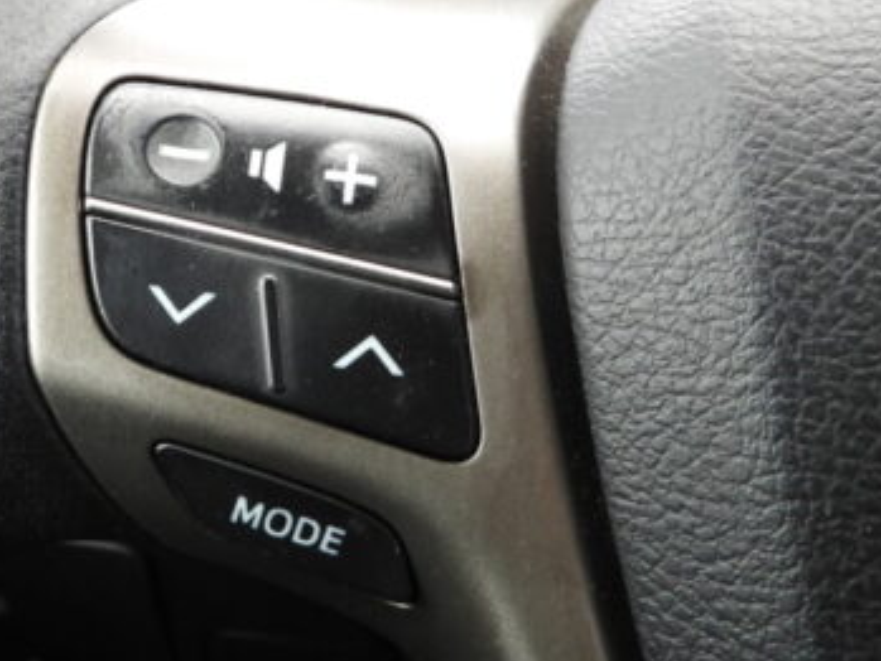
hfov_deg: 35.3
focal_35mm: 53
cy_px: 265
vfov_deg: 27.5
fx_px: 1349
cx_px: 217
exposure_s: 1/60
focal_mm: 4.7
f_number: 2.8
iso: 100
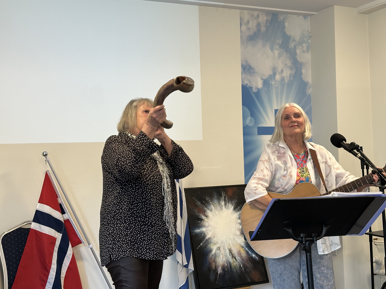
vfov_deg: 30.3
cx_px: 193
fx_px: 535
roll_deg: +1.6
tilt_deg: +1.6
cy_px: 144
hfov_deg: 39.7
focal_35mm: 48
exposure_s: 1/60
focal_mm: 6.86
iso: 160
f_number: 1.78
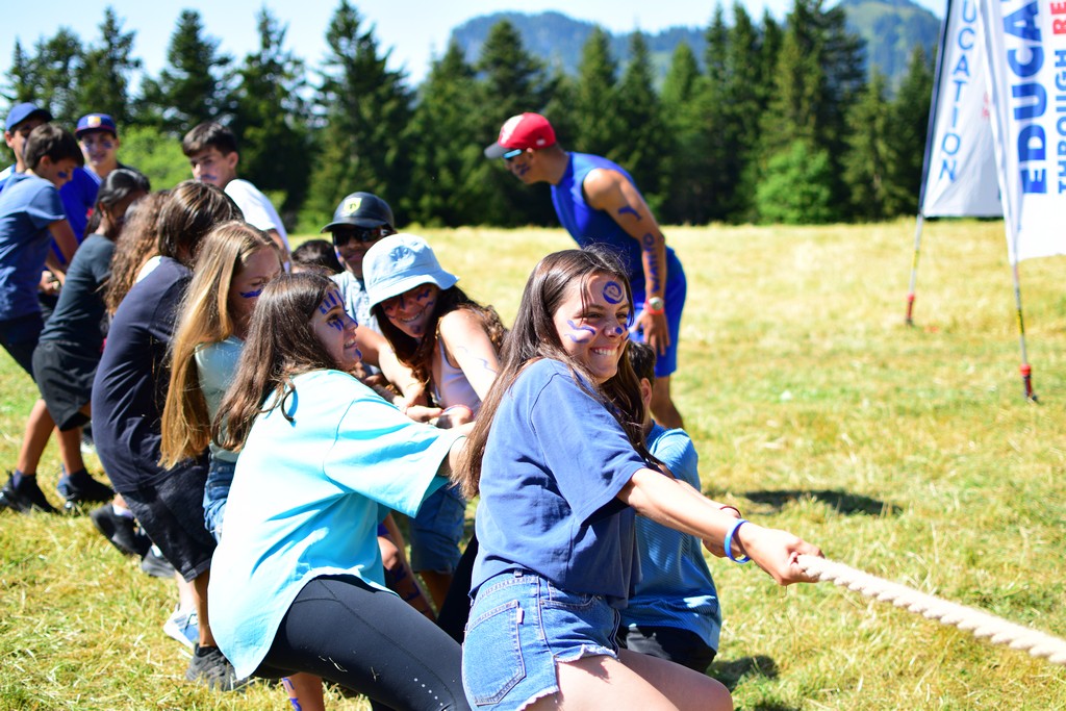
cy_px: 356
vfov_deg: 25.8
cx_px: 533
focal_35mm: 52
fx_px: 1555
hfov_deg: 37.8
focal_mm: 35
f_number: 2
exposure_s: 1/1250
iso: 100
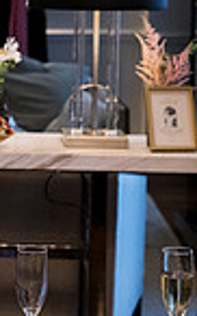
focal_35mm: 146
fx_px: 1257
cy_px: 77
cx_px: -245
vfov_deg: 14.3
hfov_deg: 8.3
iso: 2000
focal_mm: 36
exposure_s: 1/160
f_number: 3.2
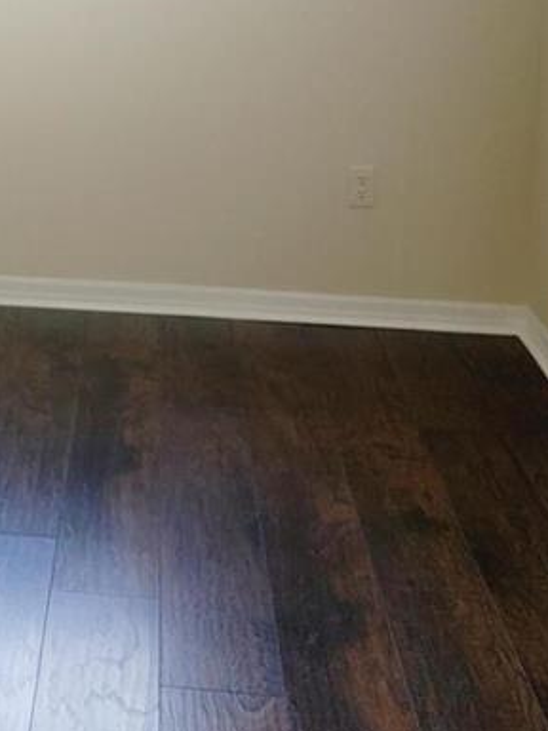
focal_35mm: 75
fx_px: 1583
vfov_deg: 25.1
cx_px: -95
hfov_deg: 18.7
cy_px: 57
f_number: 1.8
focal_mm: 6.7
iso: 80
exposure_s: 1/120
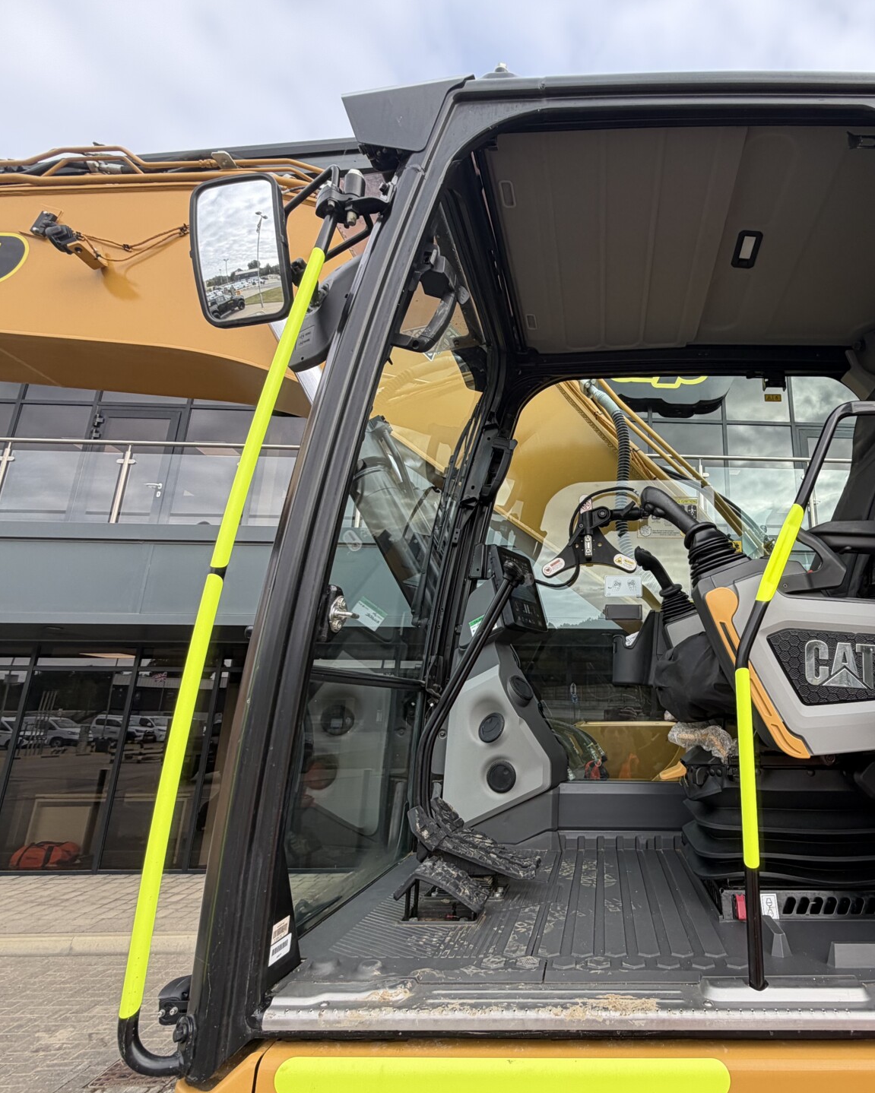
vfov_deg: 83.3
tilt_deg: +16.1
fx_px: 615
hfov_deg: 68.0
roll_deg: +0.4
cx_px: 613
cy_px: 562
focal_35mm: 19
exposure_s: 1/241
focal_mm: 2.22
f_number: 2.2
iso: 40
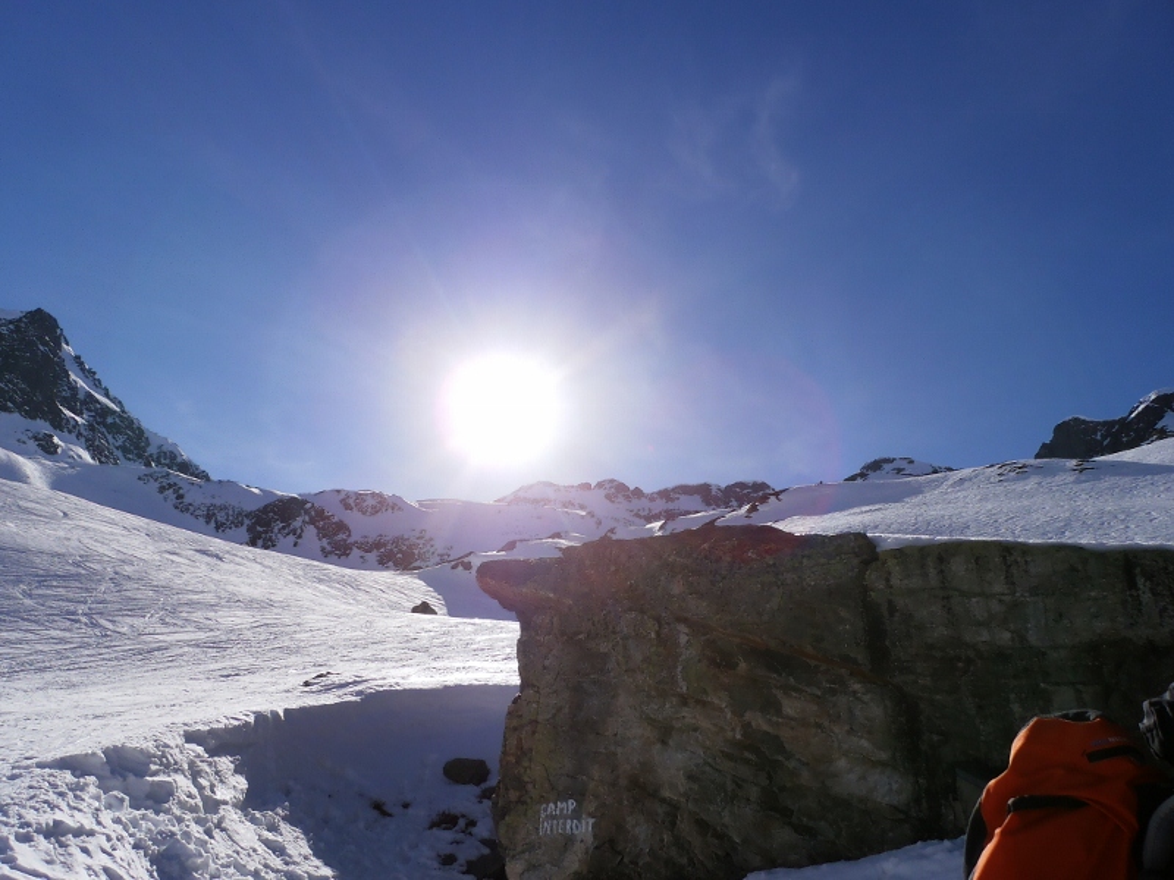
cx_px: 587
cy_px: 440
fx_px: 814
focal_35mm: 24
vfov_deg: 56.8
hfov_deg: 71.6
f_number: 7.9
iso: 80
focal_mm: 4.2
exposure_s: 1/640
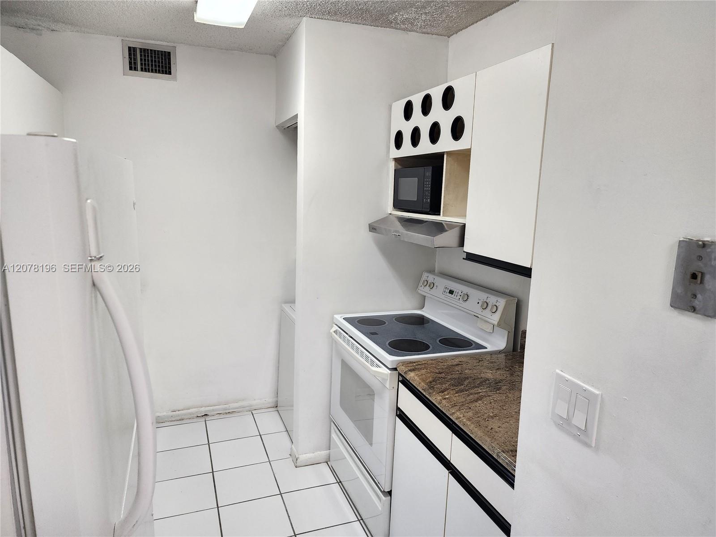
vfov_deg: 58.9
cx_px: 358
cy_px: 268
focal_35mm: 23
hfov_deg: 73.9
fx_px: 476
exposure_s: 1/120
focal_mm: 6.4
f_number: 1.8
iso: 200
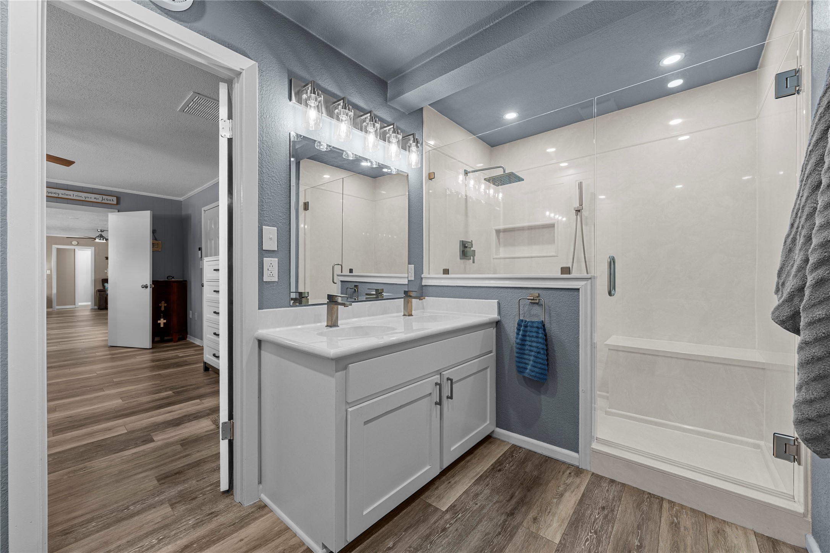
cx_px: 415
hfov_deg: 104.3
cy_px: 276
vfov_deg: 81.2
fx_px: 323
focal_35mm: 14
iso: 250
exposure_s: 1/1.25
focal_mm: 14
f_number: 9
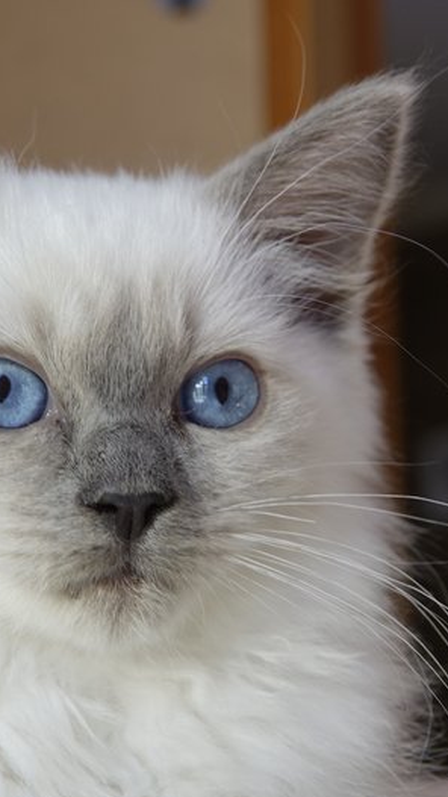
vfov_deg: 30.2
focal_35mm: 70
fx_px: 1480
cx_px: 107
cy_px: 401
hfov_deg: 17.1
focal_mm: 16.31
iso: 160
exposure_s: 1/50
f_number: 3.2
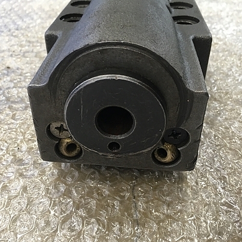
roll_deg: +1.0
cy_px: 121
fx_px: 277
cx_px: 115
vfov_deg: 47.2
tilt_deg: -40.7
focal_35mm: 35
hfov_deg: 47.2
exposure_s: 1/30
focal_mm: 4.15
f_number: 2.2
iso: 80
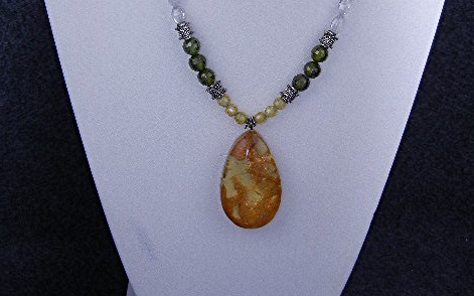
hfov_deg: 41.1
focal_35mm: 49
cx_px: 235
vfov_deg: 26.1
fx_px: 633
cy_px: 88
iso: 160
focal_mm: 6.2
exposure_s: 1/46.4
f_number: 3.6
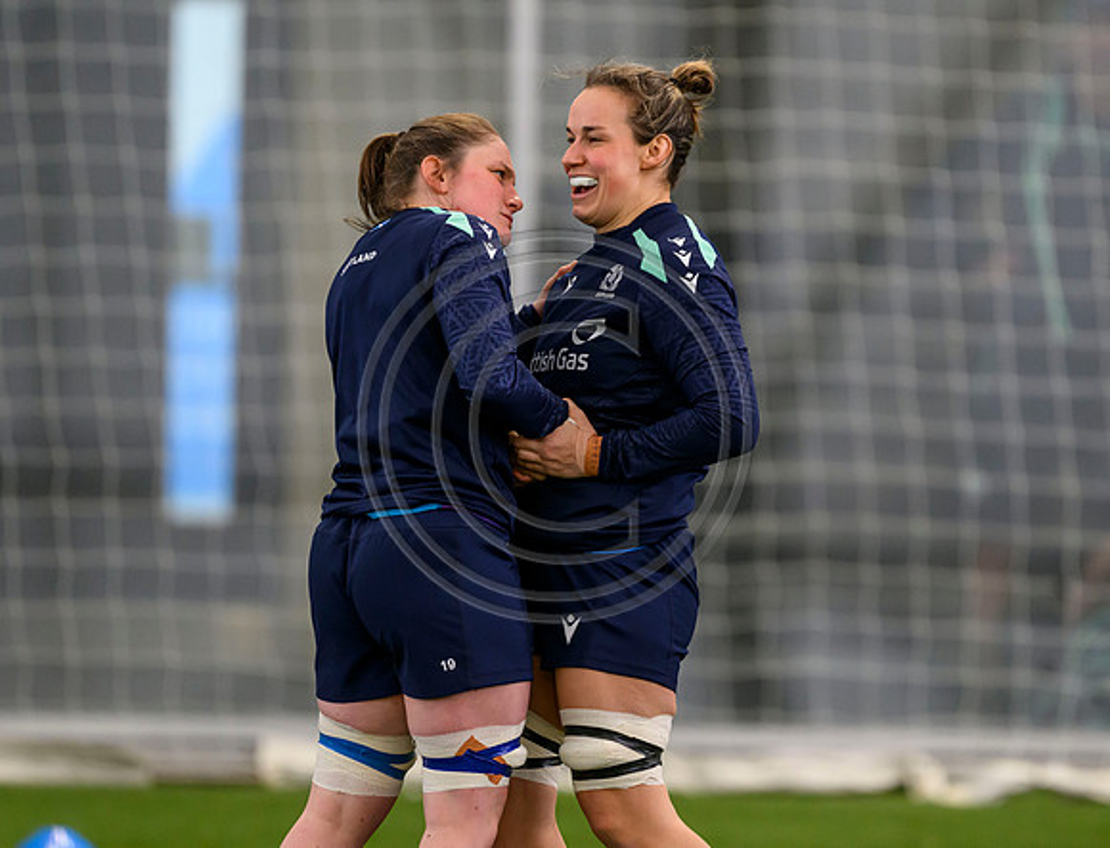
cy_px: 438
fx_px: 17593
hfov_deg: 3.6
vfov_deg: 2.8
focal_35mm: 545
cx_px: 630
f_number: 2.8
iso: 3200
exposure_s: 1/1600
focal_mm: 400
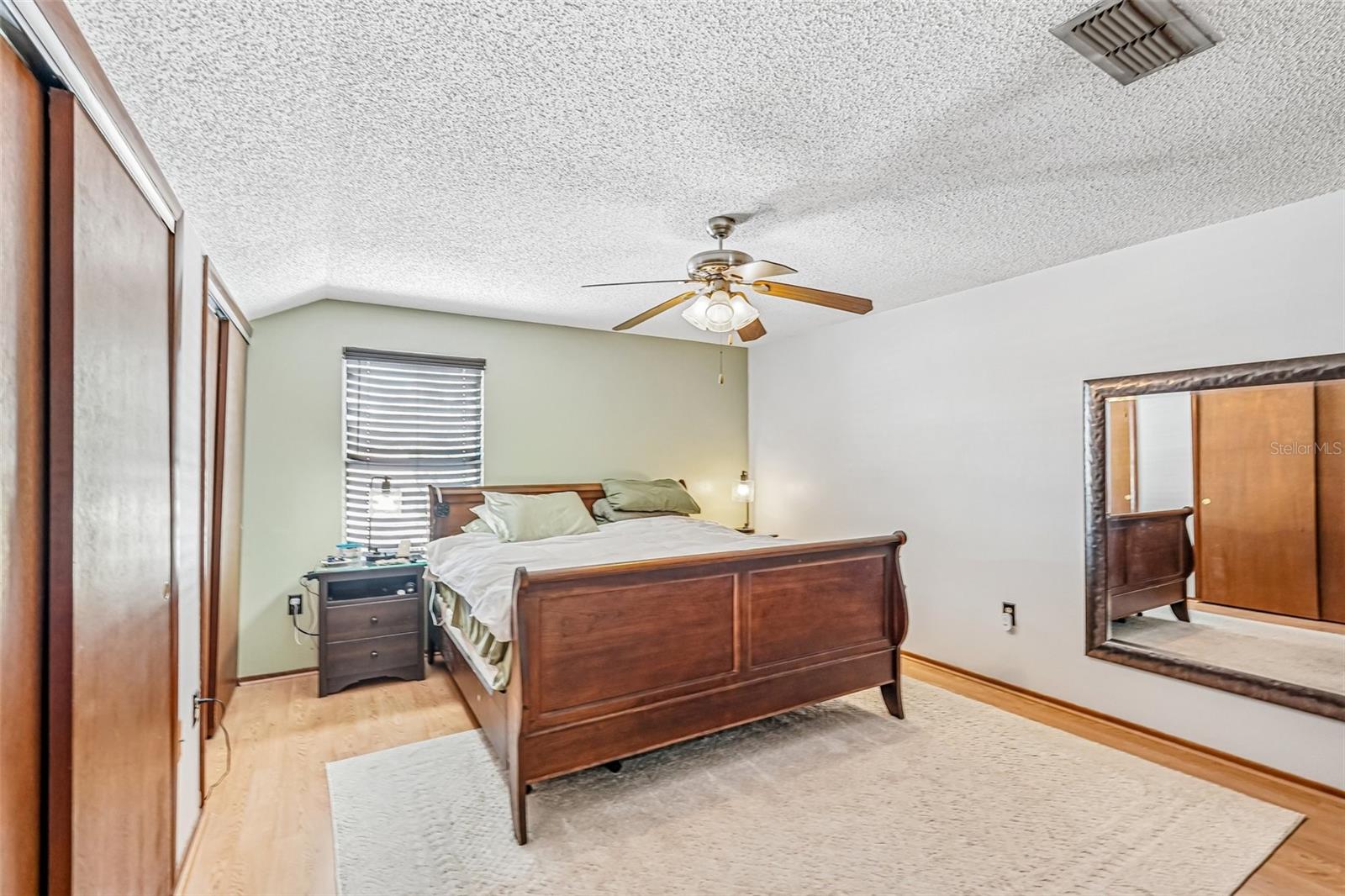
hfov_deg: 96.7
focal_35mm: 16
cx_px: 672
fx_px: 598
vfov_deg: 73.7
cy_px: 448
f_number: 8
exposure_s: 1/4
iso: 400
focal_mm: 16
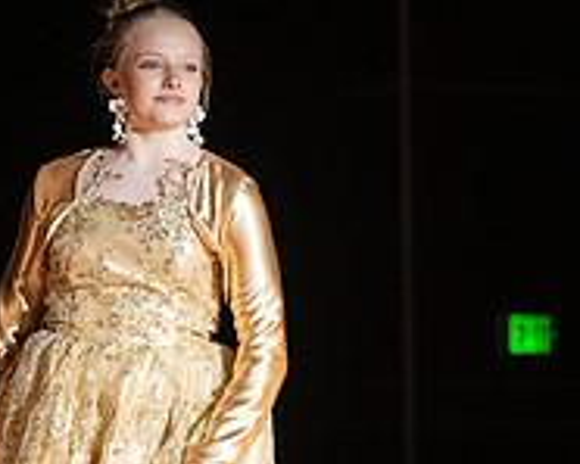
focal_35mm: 316
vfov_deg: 4.9
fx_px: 5427
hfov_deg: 6.1
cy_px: 450
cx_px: 90
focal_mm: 90
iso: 640
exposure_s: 1/640
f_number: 2.8
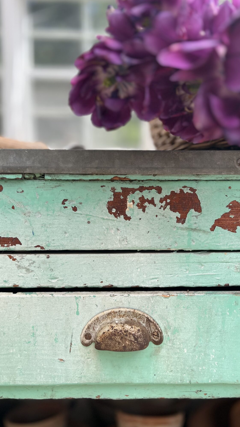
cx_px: 144
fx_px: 328
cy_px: 213
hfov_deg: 40.0
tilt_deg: -5.4
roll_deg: +0.8
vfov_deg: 66.1
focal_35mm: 29
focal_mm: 5.7
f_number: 1.5
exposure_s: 1/658
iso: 50
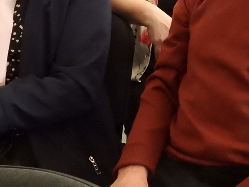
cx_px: 183
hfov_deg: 18.6
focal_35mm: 105
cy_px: 4
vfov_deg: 13.9
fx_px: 755
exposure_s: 1/640
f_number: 3.2
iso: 3200
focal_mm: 7.9
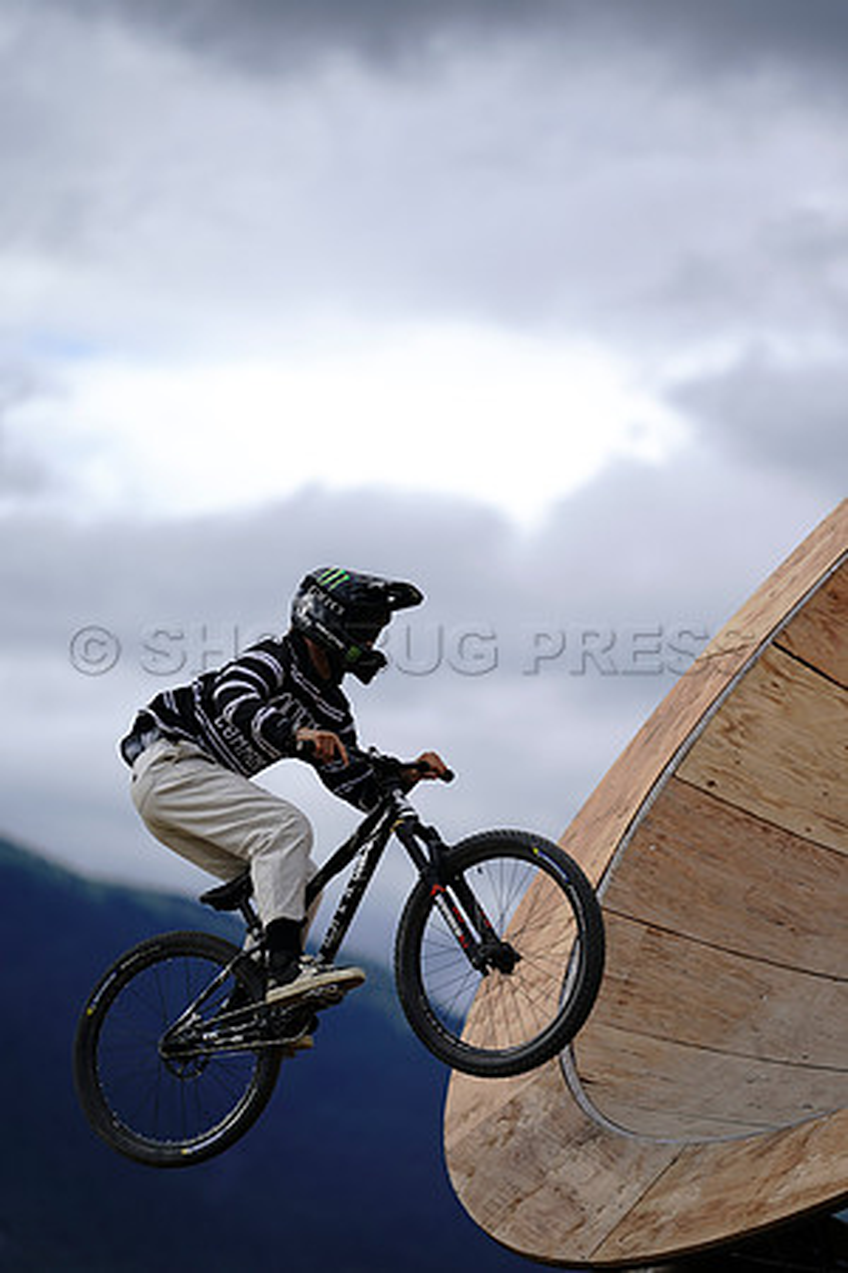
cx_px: 424
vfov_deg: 12.1
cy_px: 636
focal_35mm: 170
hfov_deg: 8.1
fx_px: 6006
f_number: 2.8
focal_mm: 170
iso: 160
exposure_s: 1/1600
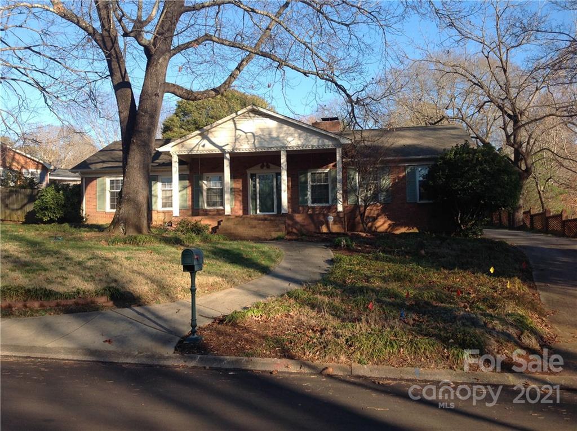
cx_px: 288
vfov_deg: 40.6
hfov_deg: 52.7
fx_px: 582
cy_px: 216
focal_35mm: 35
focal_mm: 4.28
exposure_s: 1/560
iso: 50
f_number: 2.4
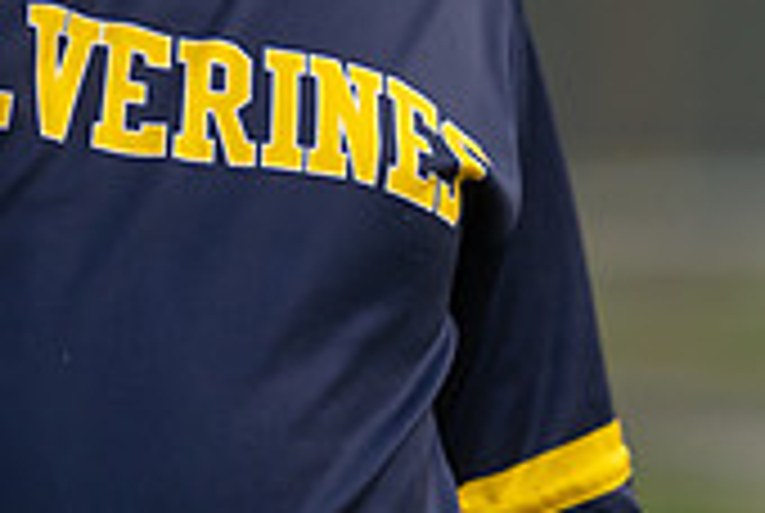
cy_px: -340
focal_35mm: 634
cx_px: 9
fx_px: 13496
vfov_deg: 2.2
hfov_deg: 3.2
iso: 200
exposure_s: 1/320
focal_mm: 186
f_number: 2.8
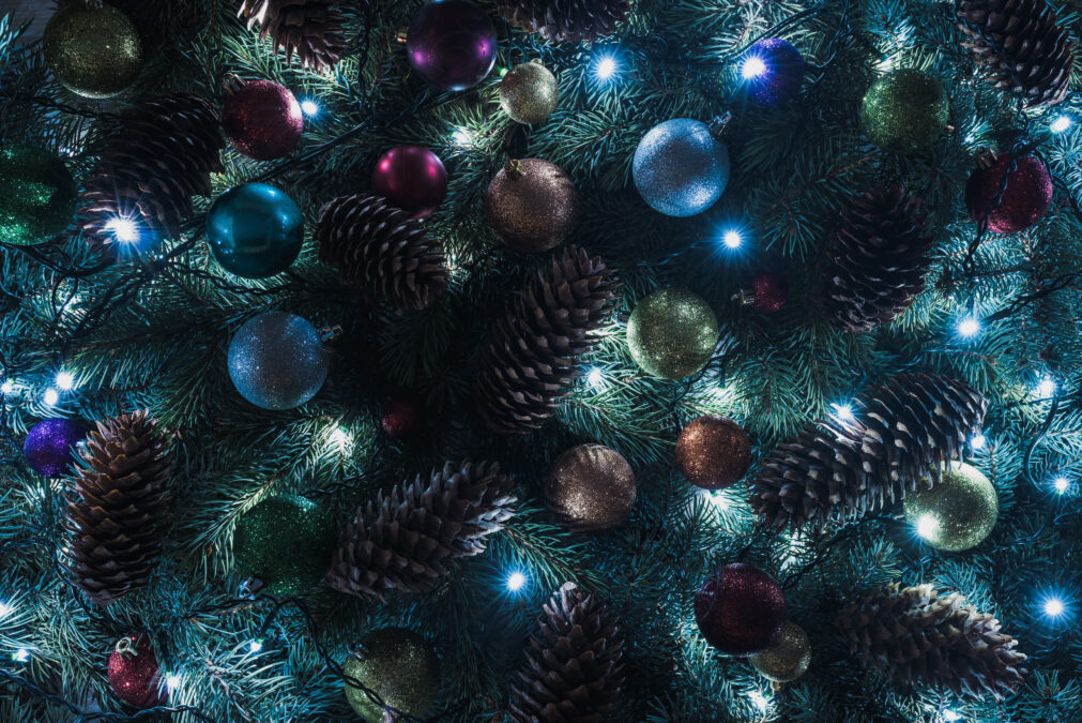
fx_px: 1052
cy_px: 362
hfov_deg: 54.4
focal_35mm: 35
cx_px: 541
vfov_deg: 37.9
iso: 250
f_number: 9
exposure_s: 2
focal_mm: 35
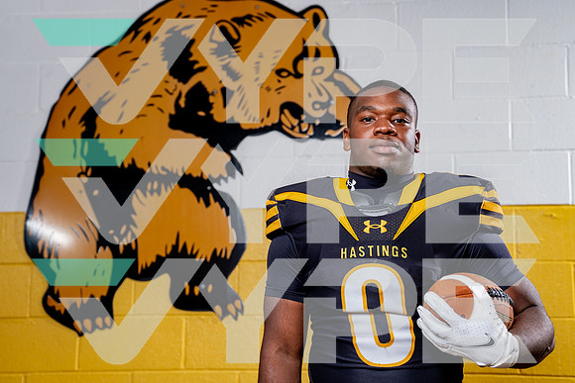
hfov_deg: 32.7
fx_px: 980
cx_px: 288
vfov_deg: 22.2
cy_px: 192
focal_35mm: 61
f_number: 4
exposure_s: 1/250
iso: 100
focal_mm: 58
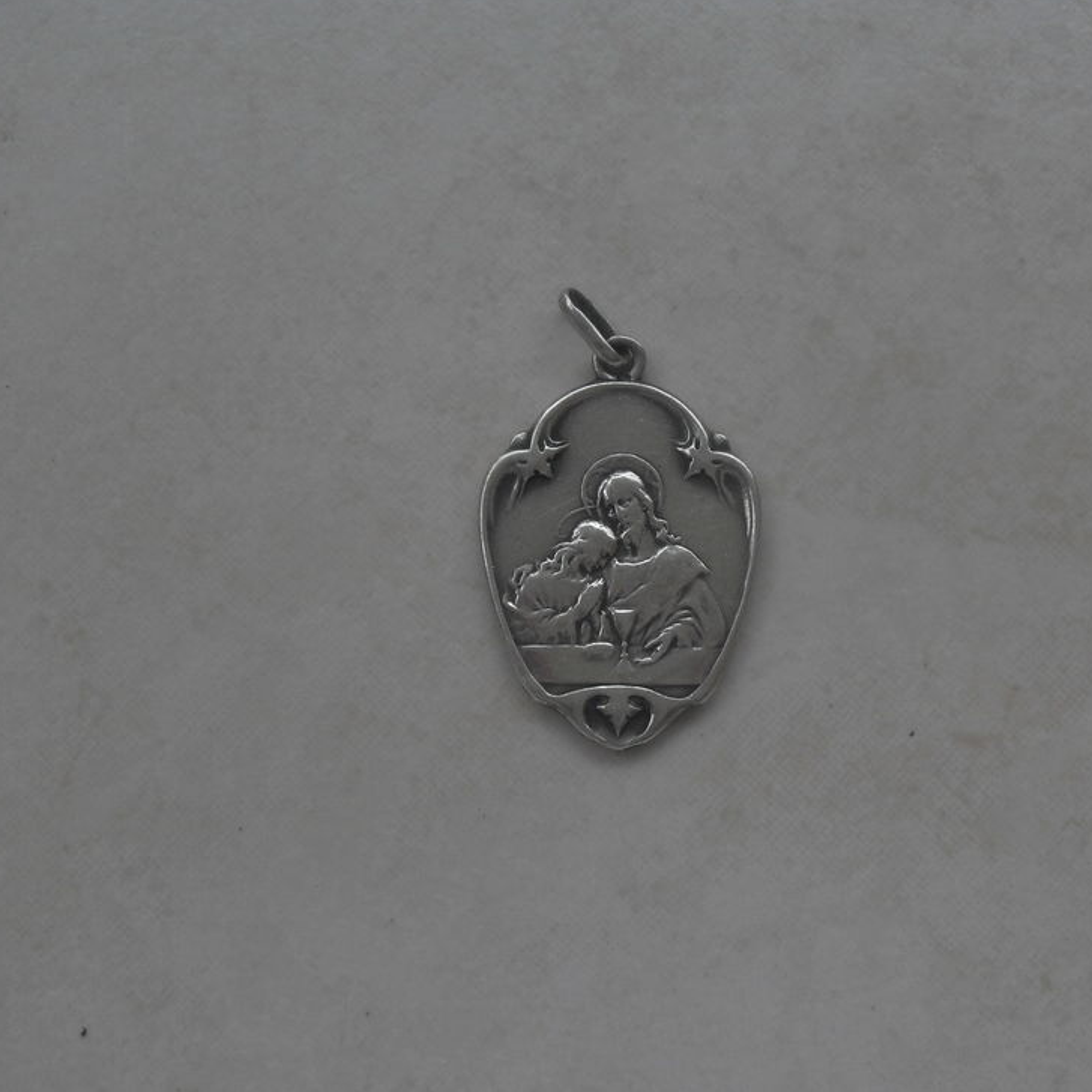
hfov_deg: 37.5
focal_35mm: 45
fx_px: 1606
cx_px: 613
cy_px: 530
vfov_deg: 37.5
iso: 80
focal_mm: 6.3
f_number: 2.8
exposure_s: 1/250
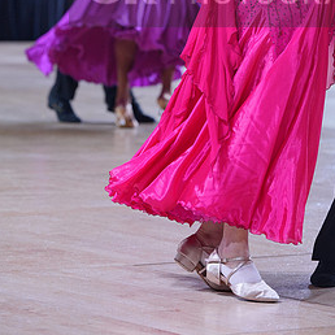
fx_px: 2595
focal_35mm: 237
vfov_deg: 7.4
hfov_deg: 7.4
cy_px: -16
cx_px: 249
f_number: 4
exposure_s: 1/400
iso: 1000
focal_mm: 124
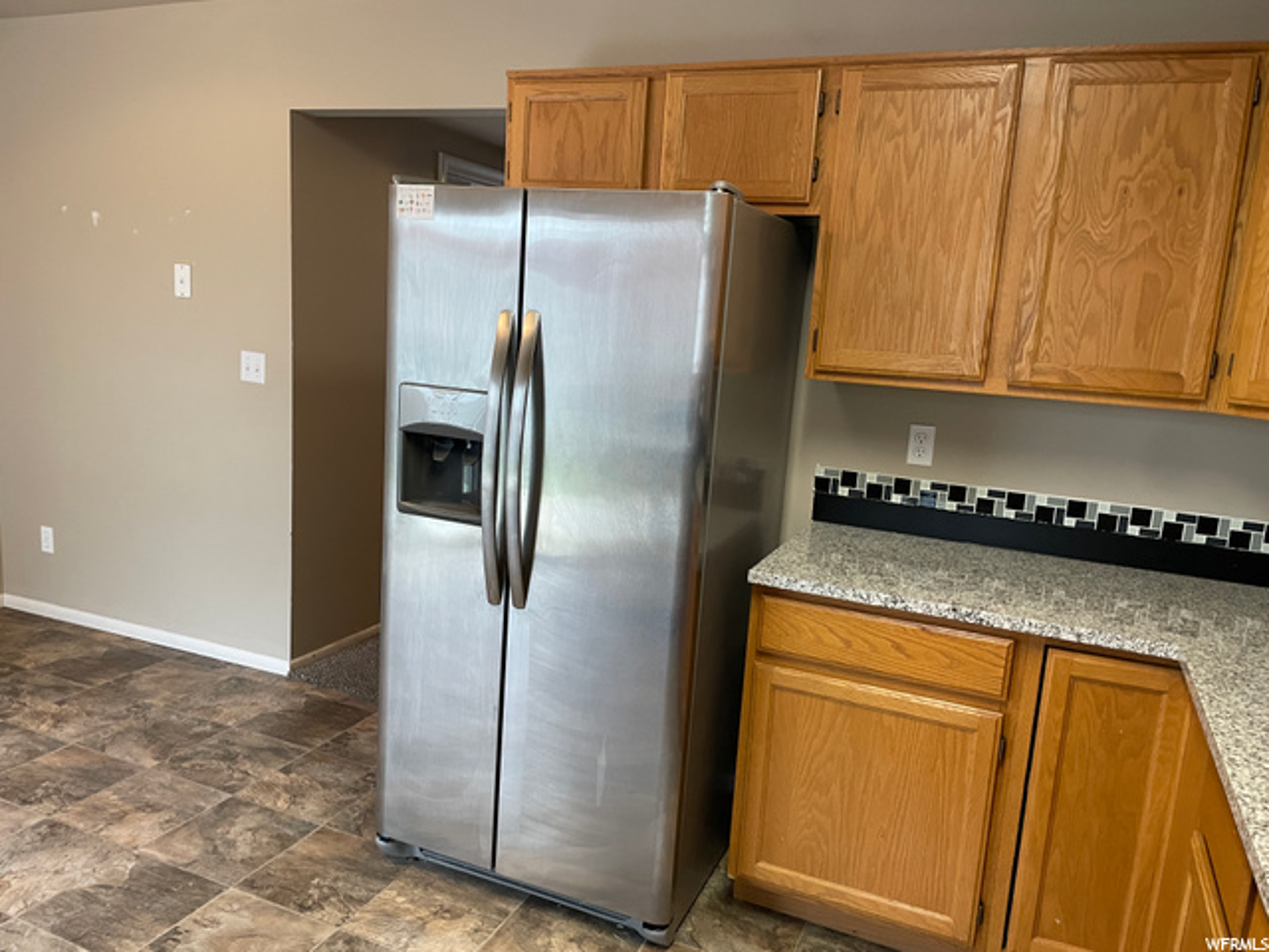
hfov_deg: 67.3
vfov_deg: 53.1
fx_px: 953
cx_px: 634
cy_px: 476
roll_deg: -3.5
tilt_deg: -10.7
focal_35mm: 26
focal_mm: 4.2
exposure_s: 1/60
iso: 200
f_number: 1.6
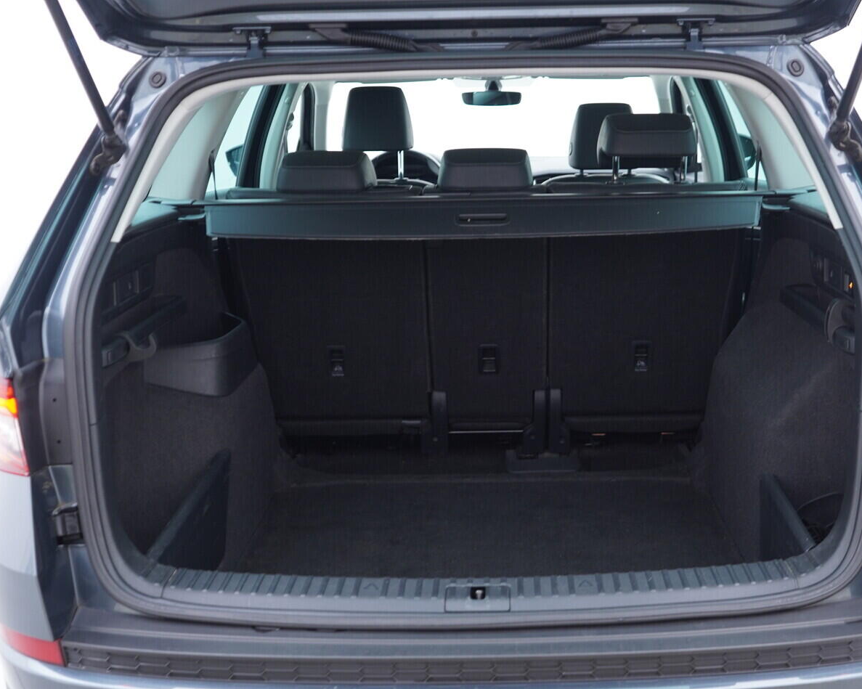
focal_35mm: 41
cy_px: 348
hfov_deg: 44.7
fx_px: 1046
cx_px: 495
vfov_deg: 36.5
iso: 320
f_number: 2.8
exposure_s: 1/40
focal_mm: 24
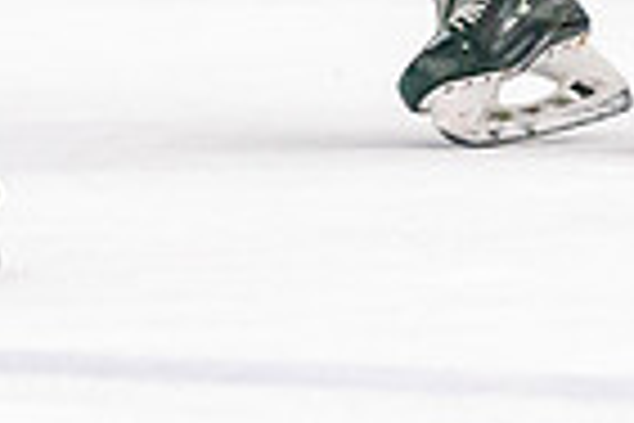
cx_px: 480
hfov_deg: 1.3
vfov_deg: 0.9
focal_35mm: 1603
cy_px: -197
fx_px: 28228
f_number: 2.8
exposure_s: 1/1250
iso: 3200
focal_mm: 200
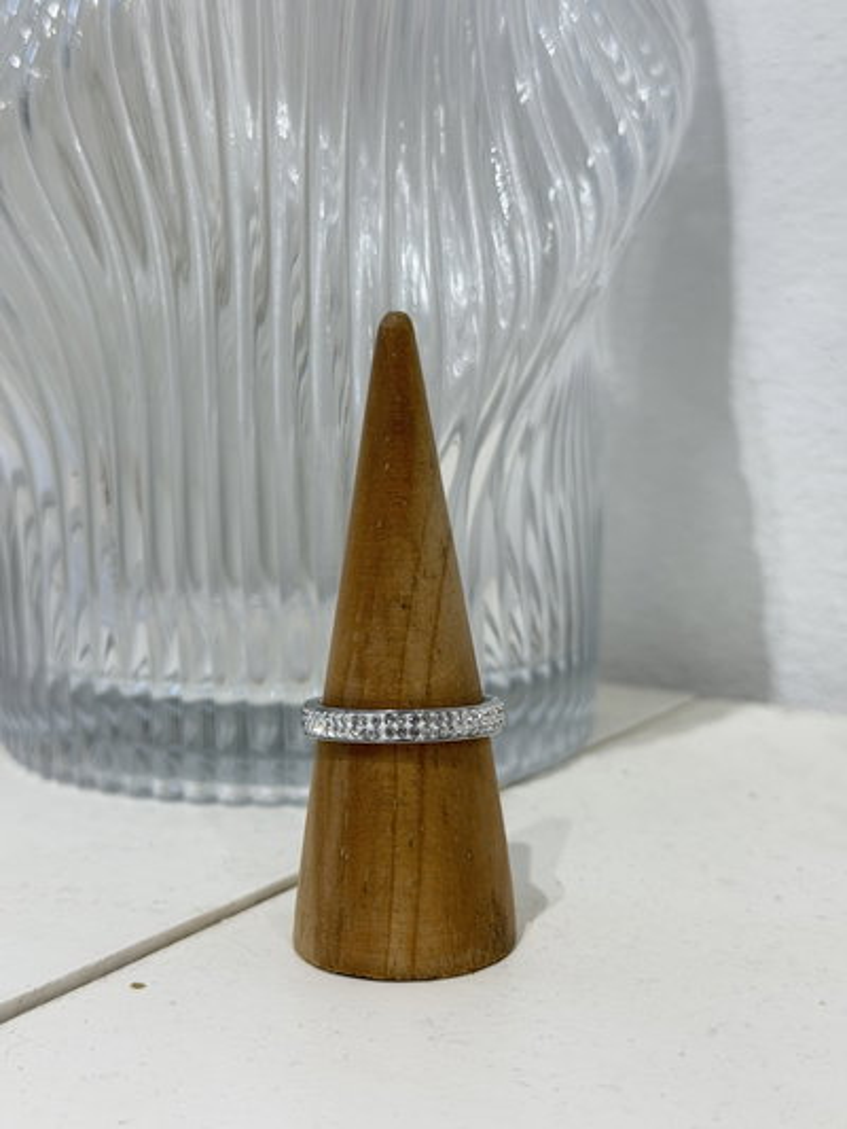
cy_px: 564
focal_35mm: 48
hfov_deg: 30.3
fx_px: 1565
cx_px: 424
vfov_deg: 39.6
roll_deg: -0.1
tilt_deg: -8.0
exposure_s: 1/50
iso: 160
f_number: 1.78
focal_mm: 6.76
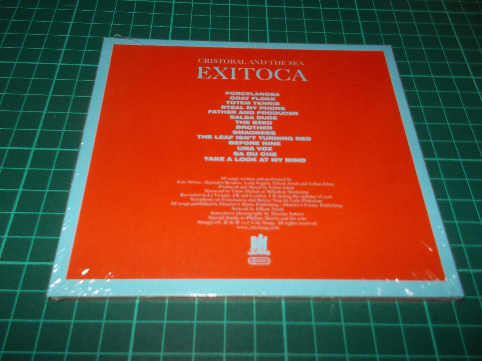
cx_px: 241
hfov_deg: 61.7
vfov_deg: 48.2
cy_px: 180
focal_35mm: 29
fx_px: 404
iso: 200
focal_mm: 4.1
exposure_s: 1/30
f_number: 3.3
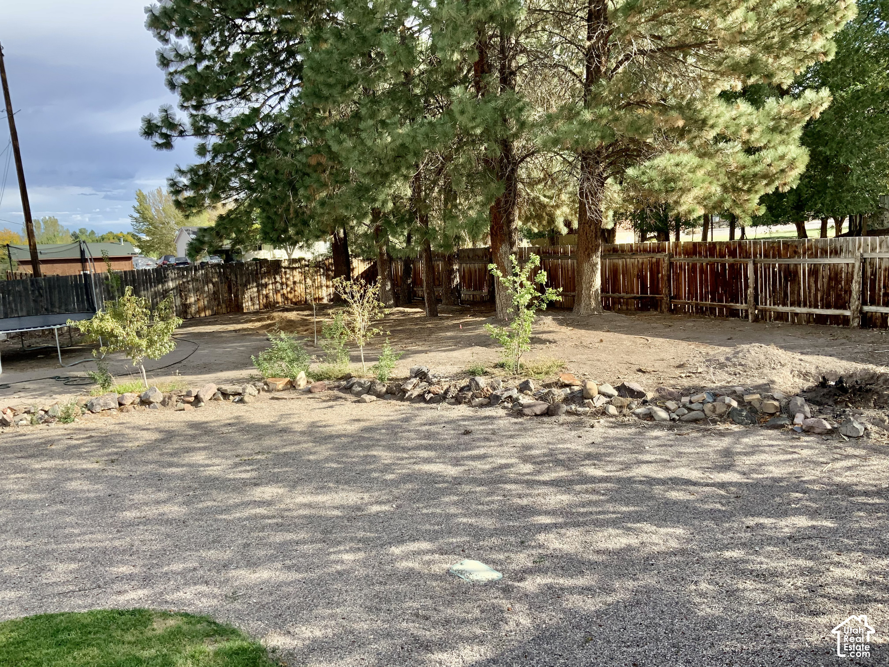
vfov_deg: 48.2
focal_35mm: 29
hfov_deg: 61.7
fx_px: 745
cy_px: 334
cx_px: 444
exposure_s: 1/613
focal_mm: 3
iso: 16
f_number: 1.8
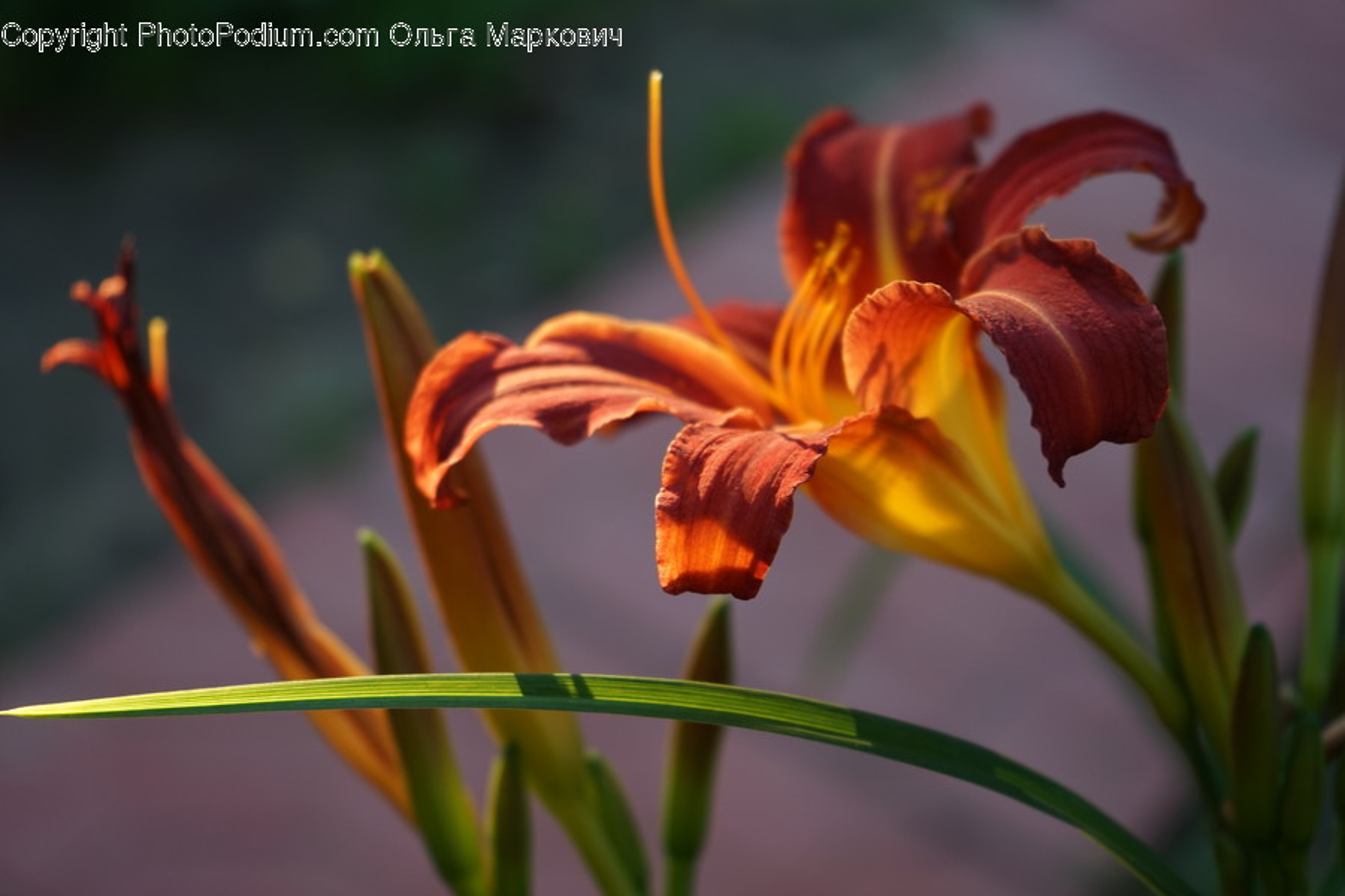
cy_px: 448
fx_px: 2615
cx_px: 672
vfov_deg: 19.5
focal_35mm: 70
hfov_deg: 28.8
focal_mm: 70
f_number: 5.6
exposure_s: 1/80
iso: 320
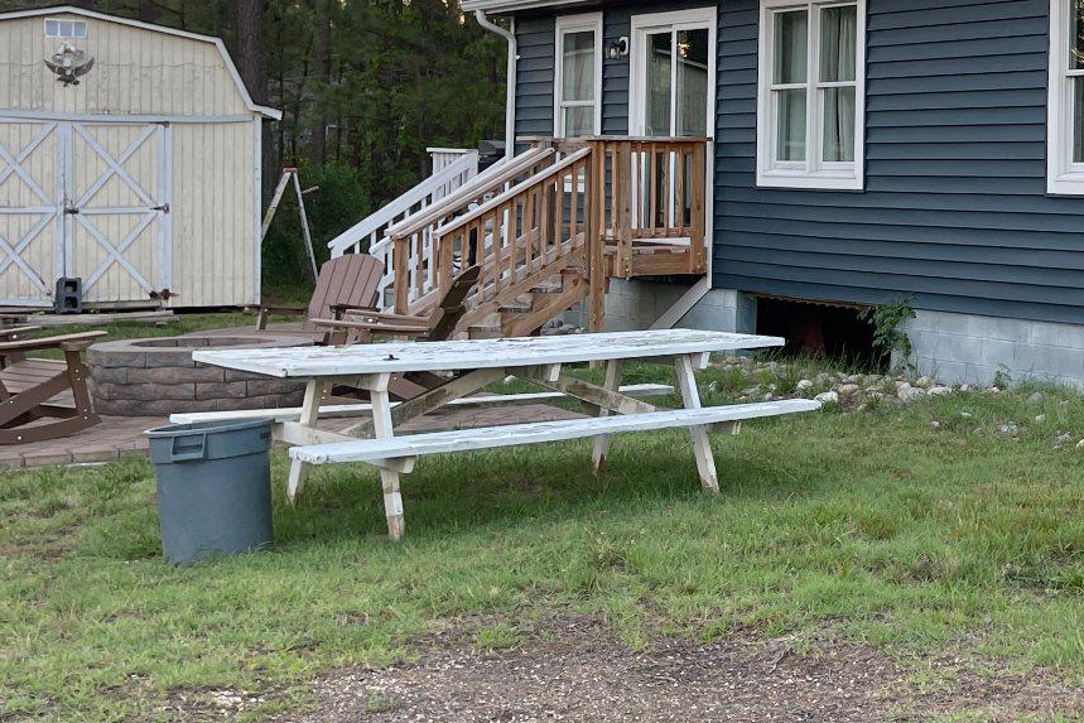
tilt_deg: -0.3
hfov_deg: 28.6
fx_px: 1867
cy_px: 173
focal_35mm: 62
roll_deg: -0.9
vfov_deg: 21.7
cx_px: 1263
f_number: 1.6
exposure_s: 1/121
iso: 40
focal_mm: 5.1
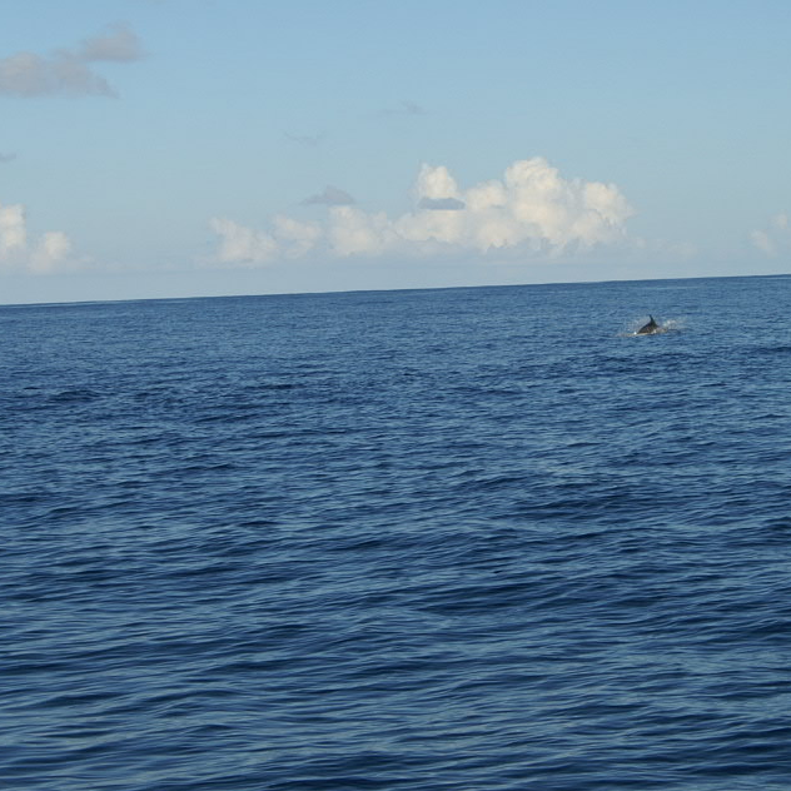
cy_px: 374
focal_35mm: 106
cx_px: 487
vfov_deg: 16.4
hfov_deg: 16.4
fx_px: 2741
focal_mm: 35
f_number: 9
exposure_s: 1/500
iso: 100
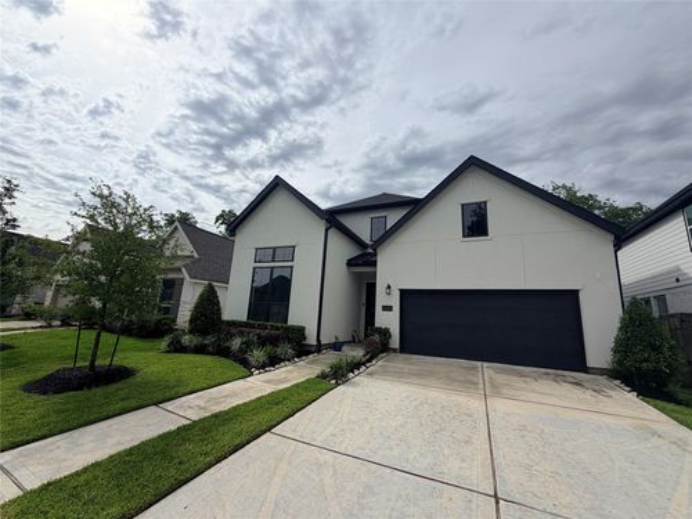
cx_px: 346
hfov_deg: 102.1
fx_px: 280
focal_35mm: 14
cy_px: 260
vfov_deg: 85.7
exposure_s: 1/1961
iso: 20
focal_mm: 2.22
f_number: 2.2
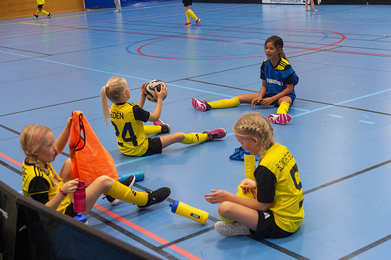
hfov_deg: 35.7
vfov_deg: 24.2
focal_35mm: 56
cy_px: 130
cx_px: 196
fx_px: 608
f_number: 3.5
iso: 2800
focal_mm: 56
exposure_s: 1/400
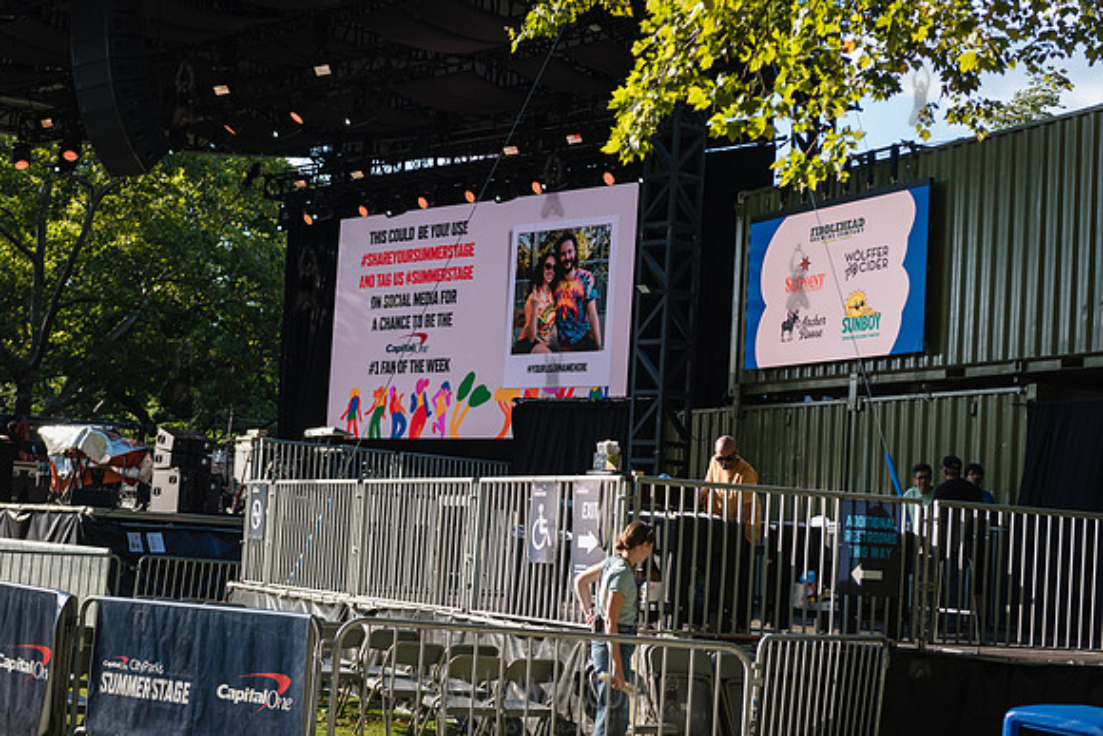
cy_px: 368
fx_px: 2023
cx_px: 552
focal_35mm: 66
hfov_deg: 30.5
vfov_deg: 20.6
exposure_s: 1/1600
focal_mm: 66
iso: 500
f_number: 3.5
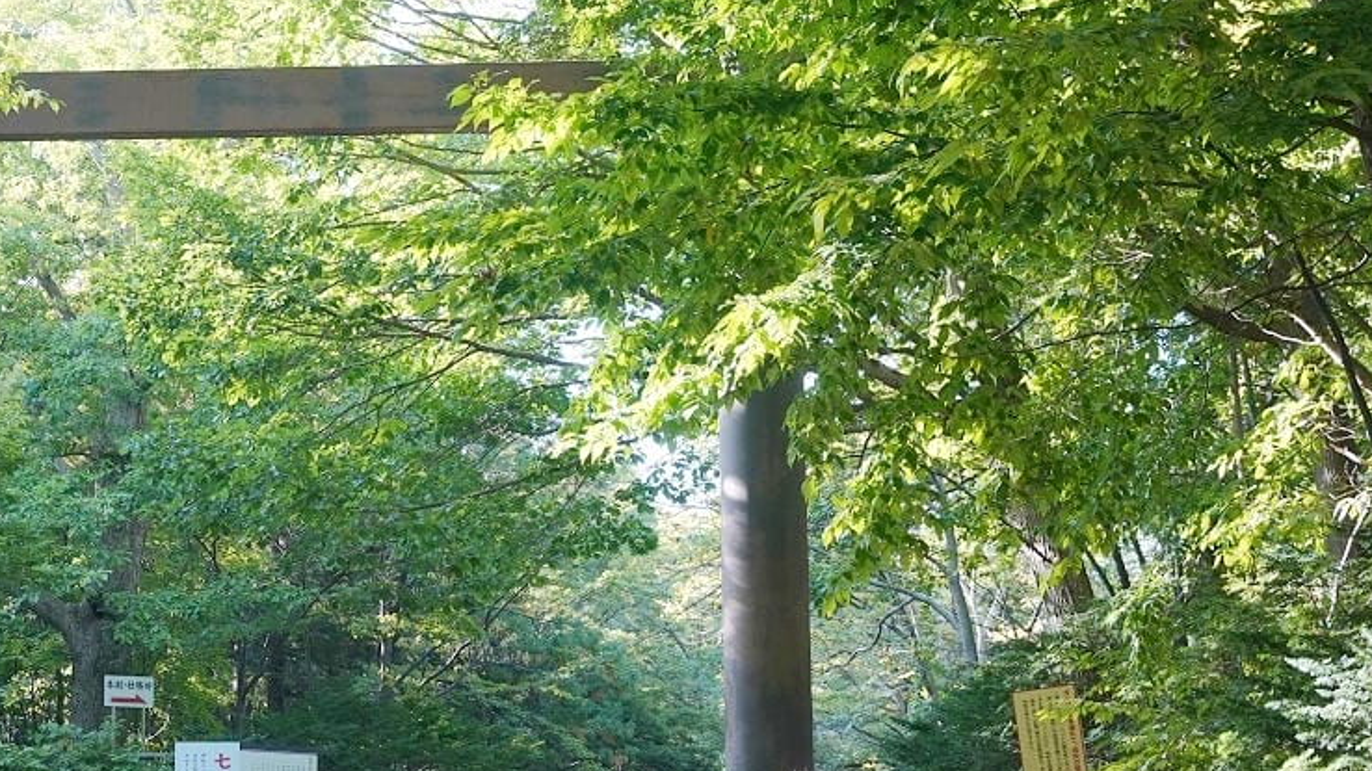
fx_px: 2910
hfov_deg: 26.1
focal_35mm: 80
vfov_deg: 15.1
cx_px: 305
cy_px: 528
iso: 800
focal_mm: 47
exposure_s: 1/160
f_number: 4
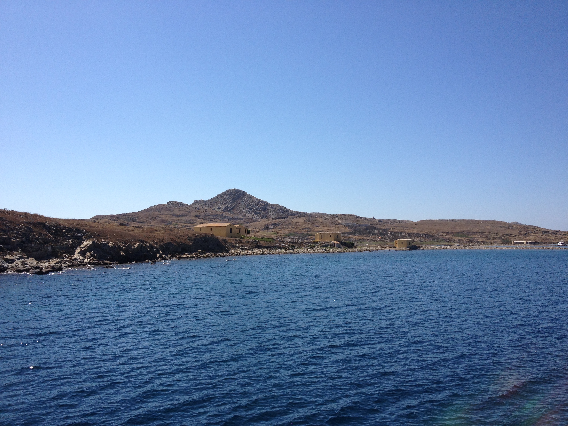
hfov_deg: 52.6
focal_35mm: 35
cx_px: 284
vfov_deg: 40.7
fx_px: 574
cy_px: 213
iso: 50
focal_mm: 4.28
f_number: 2.4
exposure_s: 1/2513
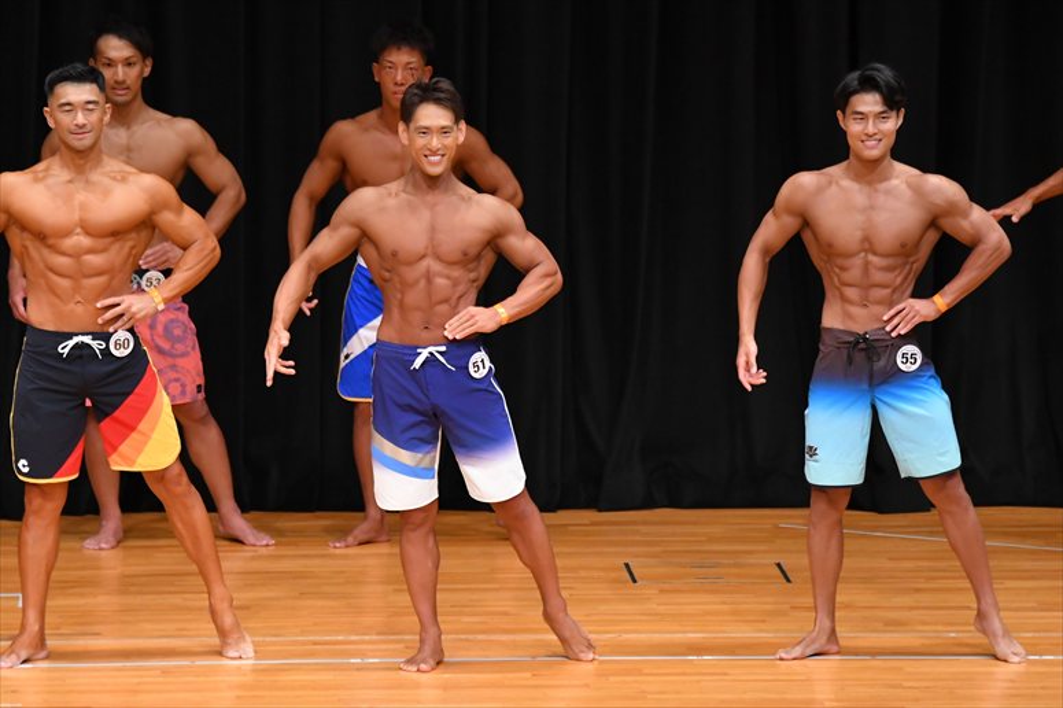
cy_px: 354
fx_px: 7969
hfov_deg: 7.6
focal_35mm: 270
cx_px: 532
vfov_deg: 5.1
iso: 4000
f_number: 5.6
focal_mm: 180
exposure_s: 1/400
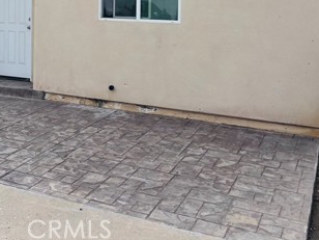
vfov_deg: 25.6
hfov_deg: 33.9
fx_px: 498
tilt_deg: -0.1
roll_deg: -0.5
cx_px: 42
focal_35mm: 54
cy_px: -5
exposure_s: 1/5076
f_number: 1.6
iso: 50
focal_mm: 5.96
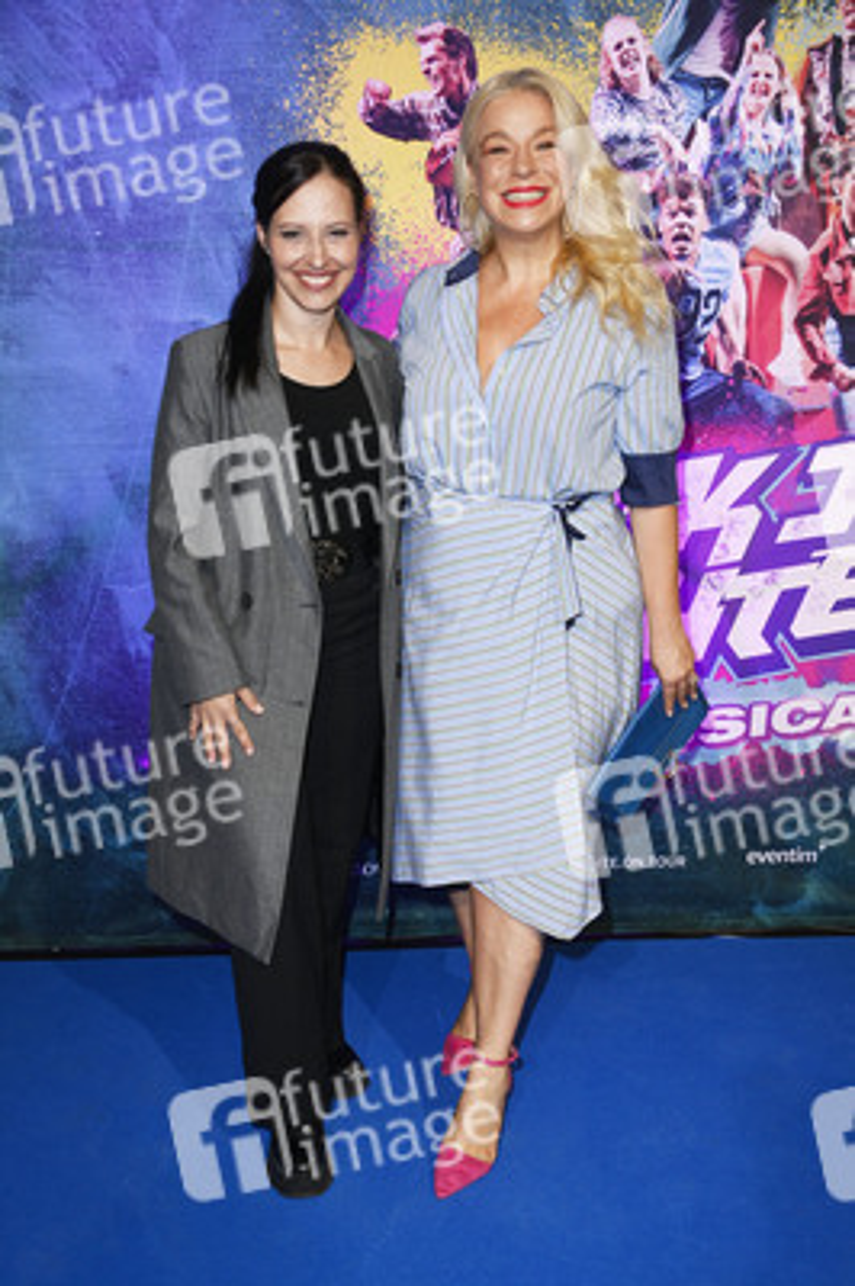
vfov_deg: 55.8
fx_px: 1213
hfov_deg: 38.8
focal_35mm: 34
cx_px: 428
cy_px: 643
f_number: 5
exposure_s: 1/250
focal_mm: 34
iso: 1250
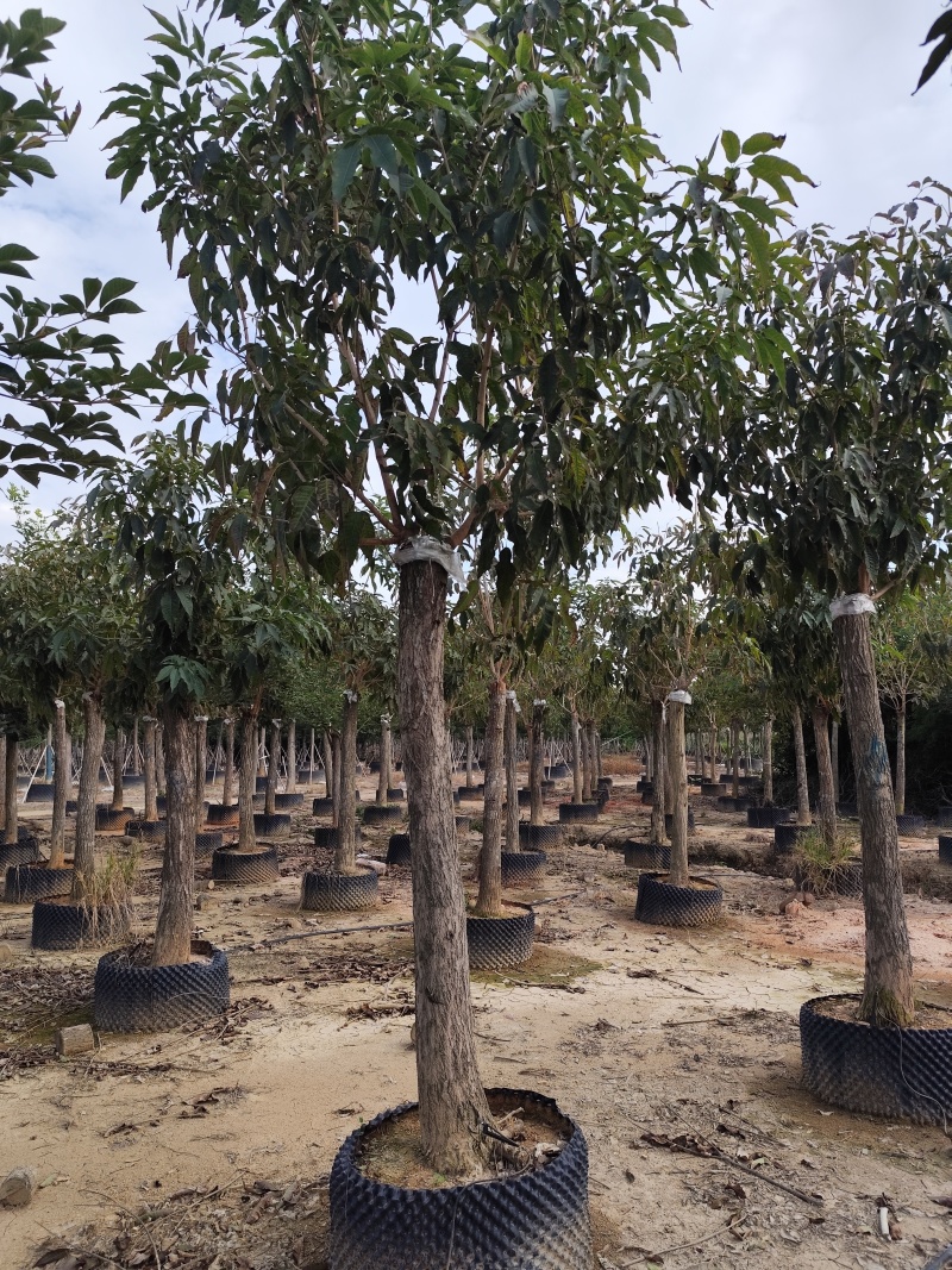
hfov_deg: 58.9
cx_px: 476
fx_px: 844
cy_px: 635
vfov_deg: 73.9
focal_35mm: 23
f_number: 1.65
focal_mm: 6.19
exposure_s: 1/455
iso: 50
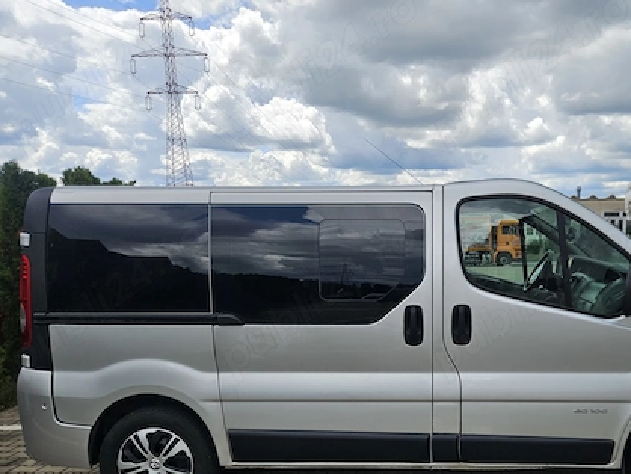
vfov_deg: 42.4
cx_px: 424
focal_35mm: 33
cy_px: 315
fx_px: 602
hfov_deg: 54.1
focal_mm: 5.4
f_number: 1.8
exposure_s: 1/1641
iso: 25
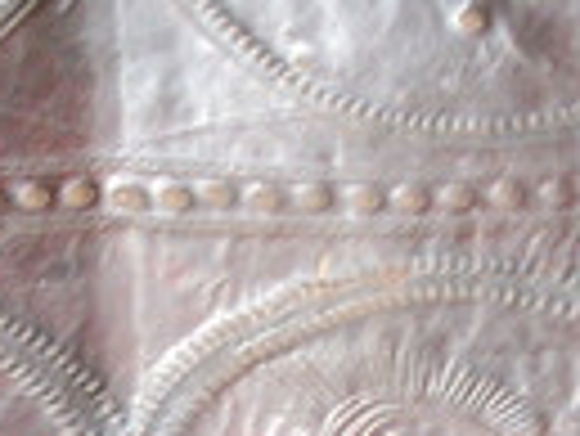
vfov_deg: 8.5
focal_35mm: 173
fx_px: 2901
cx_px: 85
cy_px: 530
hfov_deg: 11.4
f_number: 2.8
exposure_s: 1/10
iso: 140
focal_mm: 6
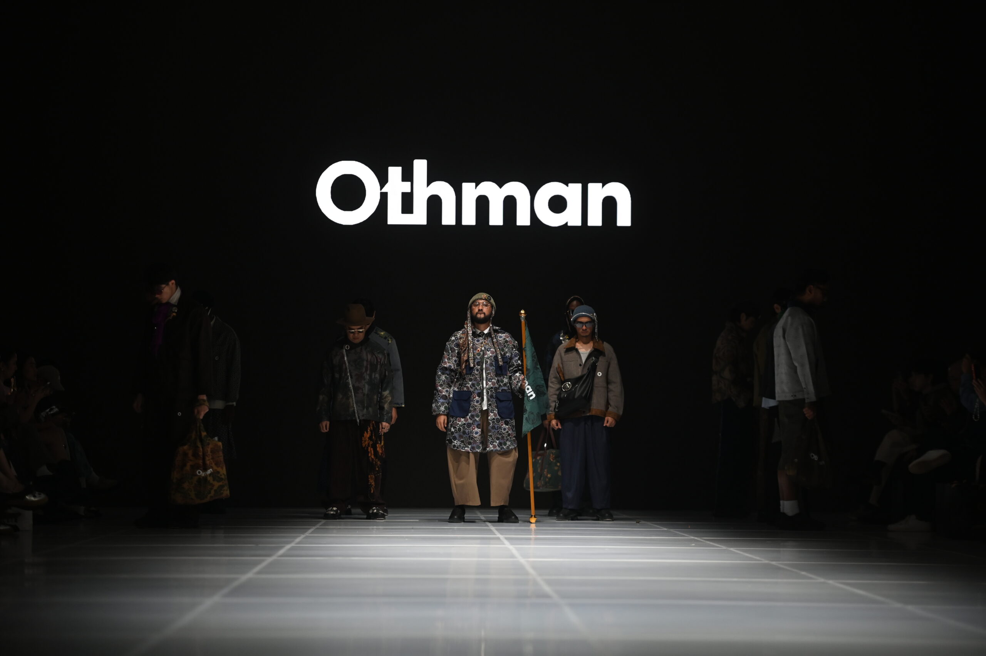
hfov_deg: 15.2
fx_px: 3695
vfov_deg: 10.1
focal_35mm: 135
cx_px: 493
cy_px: 328
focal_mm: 135
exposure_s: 1/500
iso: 1250
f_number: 2.8
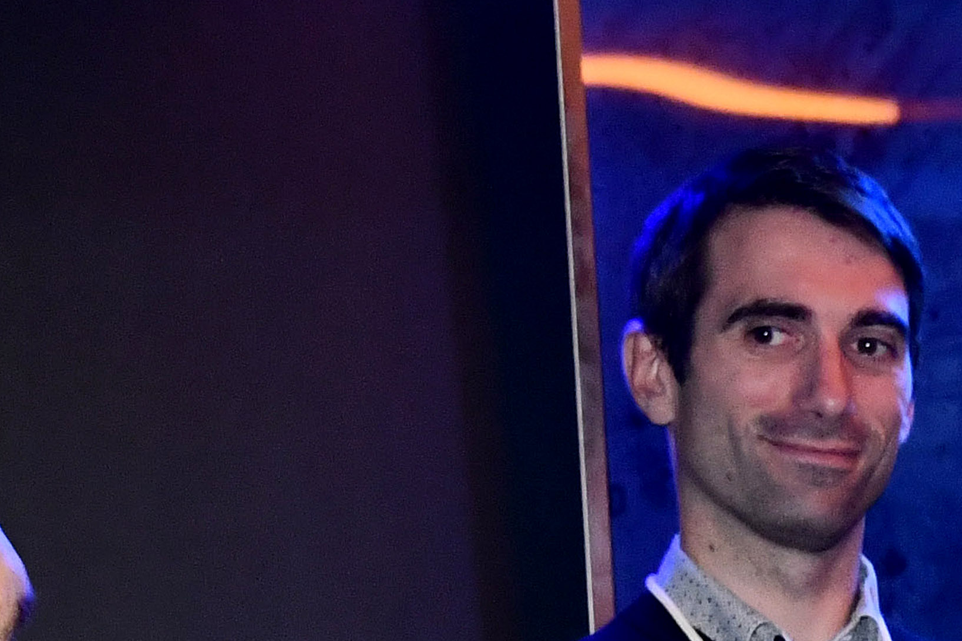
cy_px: 968
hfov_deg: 13.1
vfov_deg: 8.8
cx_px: 1077
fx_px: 4088
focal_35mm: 153
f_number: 5.6
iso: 1600
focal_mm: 30
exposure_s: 1/125
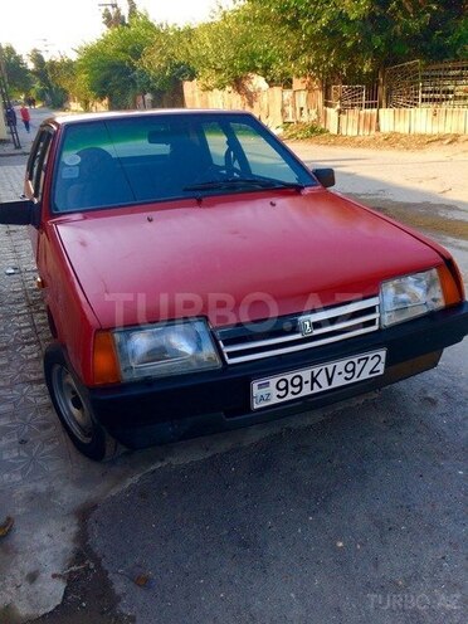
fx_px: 523
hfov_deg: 48.2
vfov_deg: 61.7
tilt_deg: -26.1
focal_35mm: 29
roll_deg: +2.5
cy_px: 312
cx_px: 234
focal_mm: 4.15
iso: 32
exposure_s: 1/285
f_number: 2.2
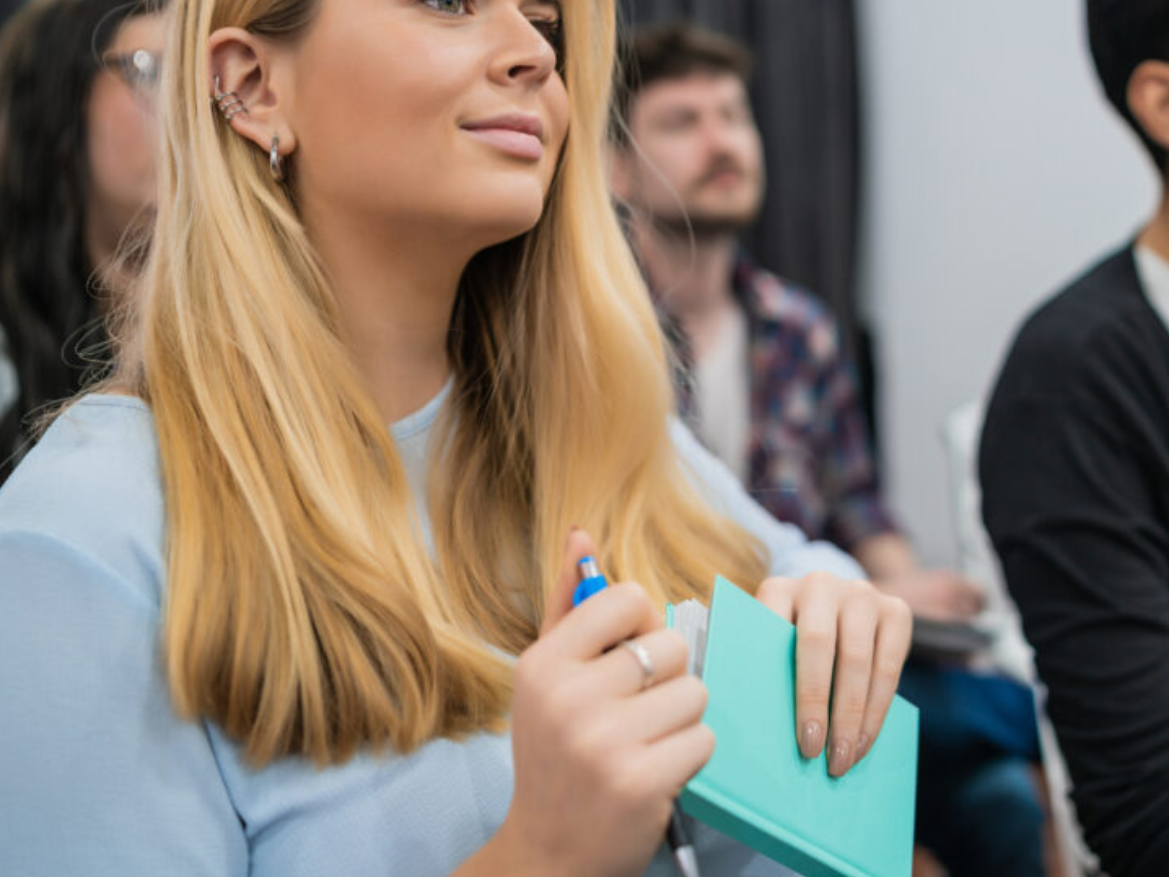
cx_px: 801
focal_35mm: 48
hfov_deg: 39.1
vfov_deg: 30.2
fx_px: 1622
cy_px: 365
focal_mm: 35
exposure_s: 1/80
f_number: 2
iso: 100
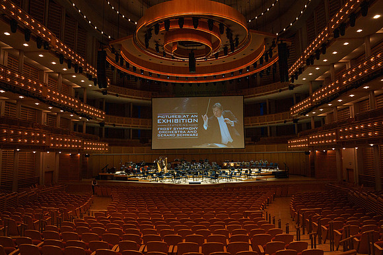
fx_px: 261
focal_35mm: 25
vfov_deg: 52.1
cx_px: 192
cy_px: 128
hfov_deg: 72.5
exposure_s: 1/200
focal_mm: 24
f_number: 7.1
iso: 3200
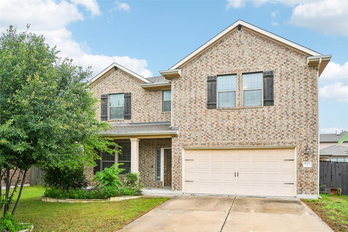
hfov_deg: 64.6
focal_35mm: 28
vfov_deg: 45.7
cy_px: 116
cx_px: 174
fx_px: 275
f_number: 8
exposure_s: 1/640
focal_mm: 19
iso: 400
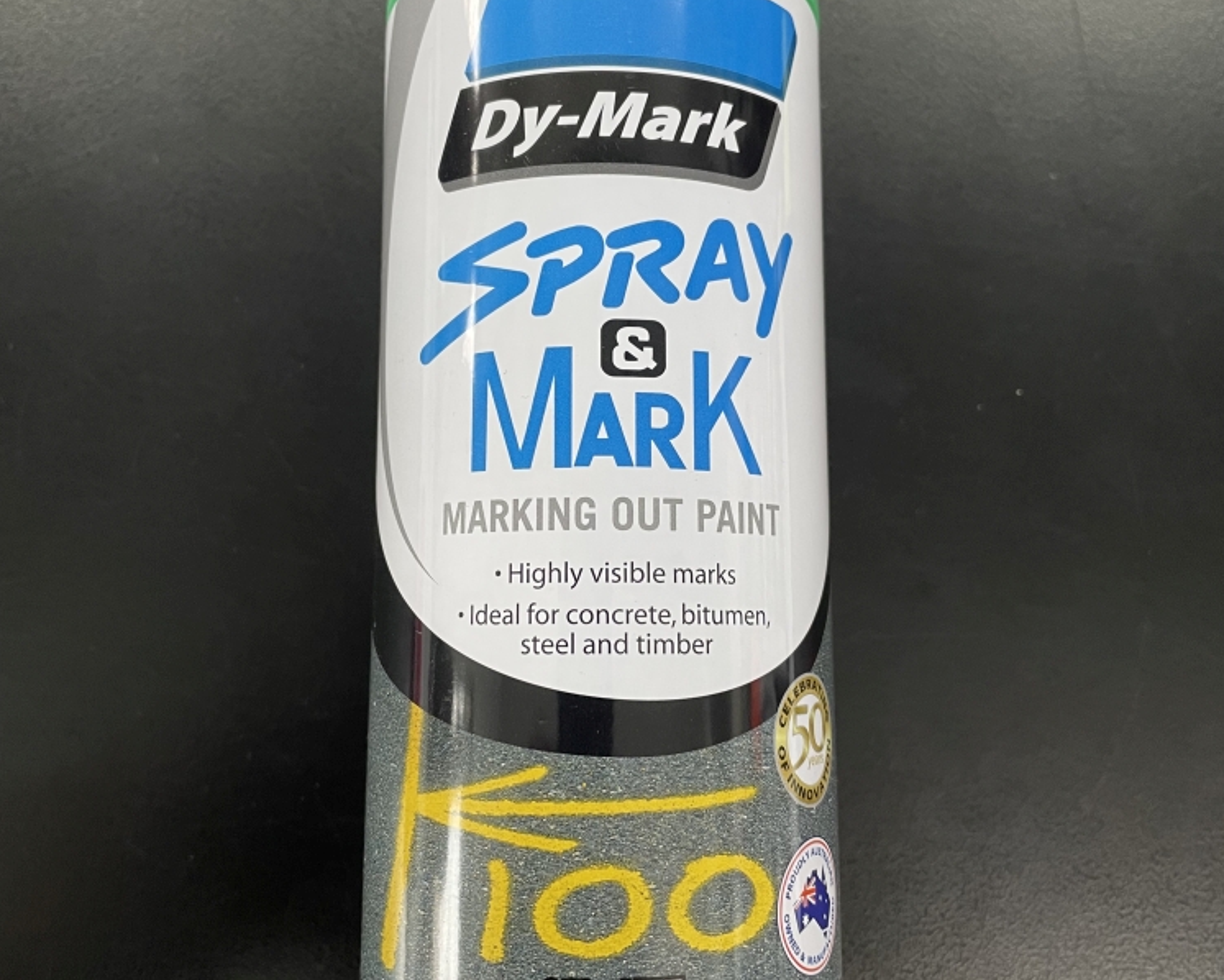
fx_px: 1232
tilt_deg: -80.5
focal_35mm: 34
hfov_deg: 52.8
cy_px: 445
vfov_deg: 43.3
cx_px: 614
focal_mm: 4.2
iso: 100
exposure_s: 1/50
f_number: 1.6
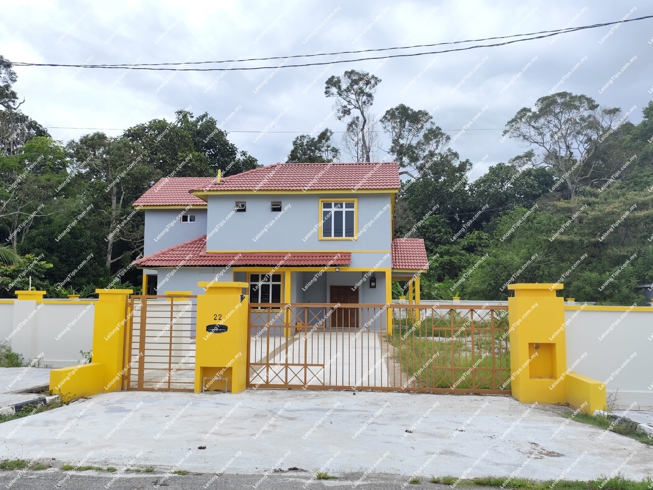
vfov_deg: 58.9
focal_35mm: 23
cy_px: 245
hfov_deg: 73.9
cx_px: 326
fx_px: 434
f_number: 1.65
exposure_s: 1/689
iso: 50
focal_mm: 6.19
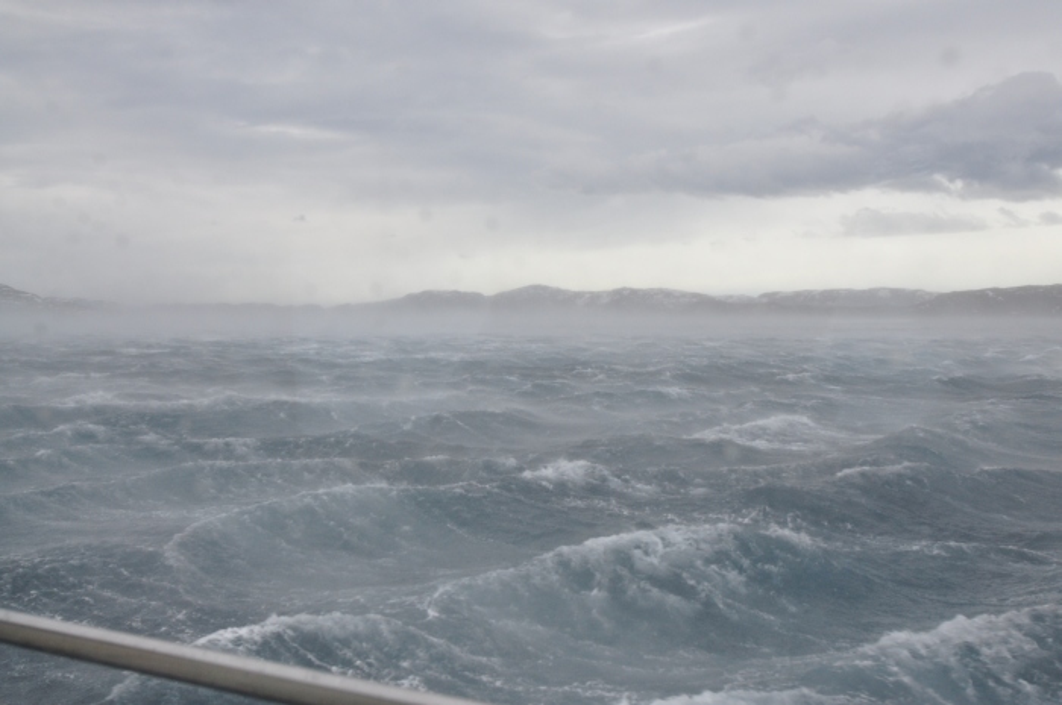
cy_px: 352
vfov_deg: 36.8
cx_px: 531
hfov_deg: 53.2
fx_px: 1061
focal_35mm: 36
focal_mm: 24
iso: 400
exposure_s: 1/100
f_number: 9
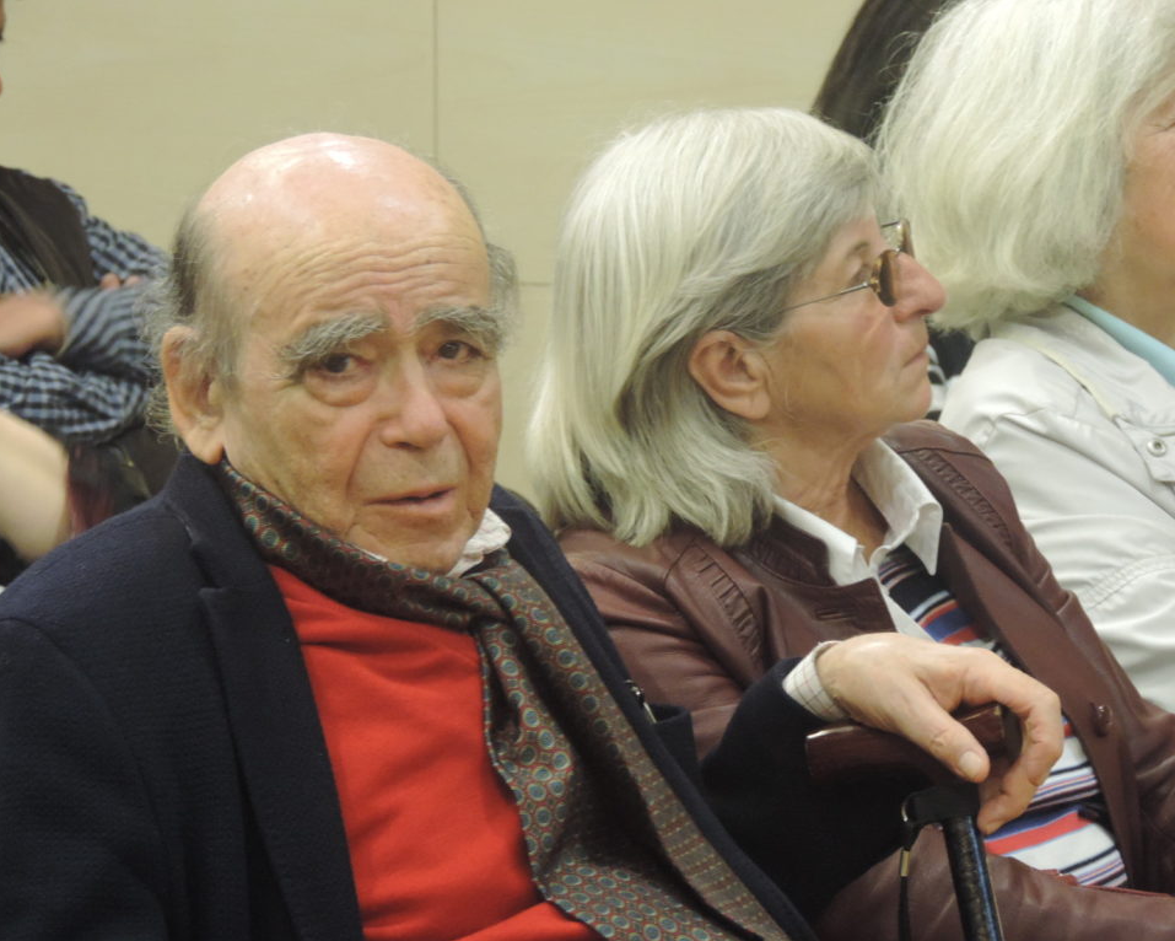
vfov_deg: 5.9
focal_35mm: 261
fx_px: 9078
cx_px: 586
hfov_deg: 7.4
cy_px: 470
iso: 800
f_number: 4.7
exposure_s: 1/13
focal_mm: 44.5
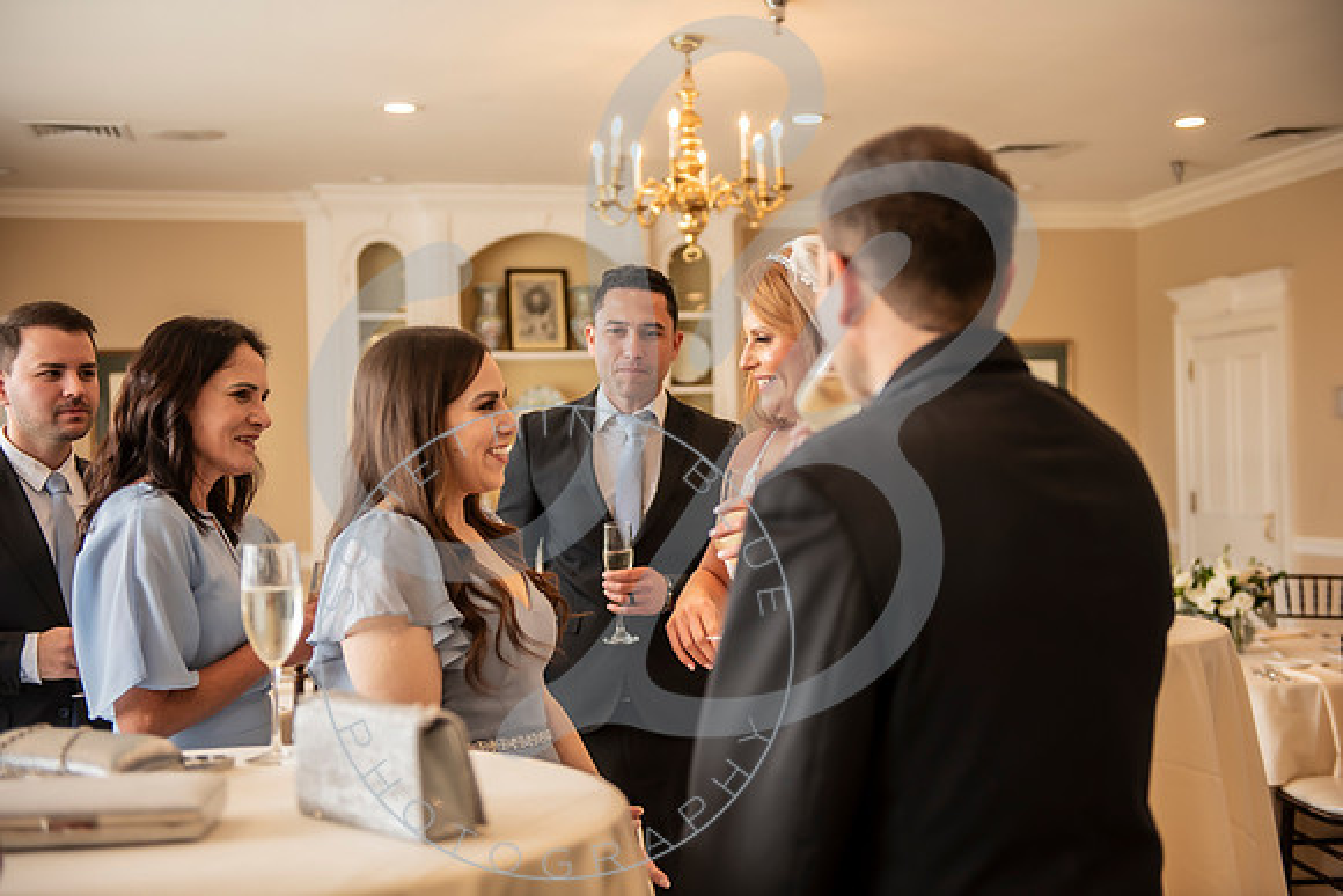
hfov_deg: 41.1
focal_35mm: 48
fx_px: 1791
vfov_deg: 28.1
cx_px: 672
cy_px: 448
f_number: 2.8
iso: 400
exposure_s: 1/160
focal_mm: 48
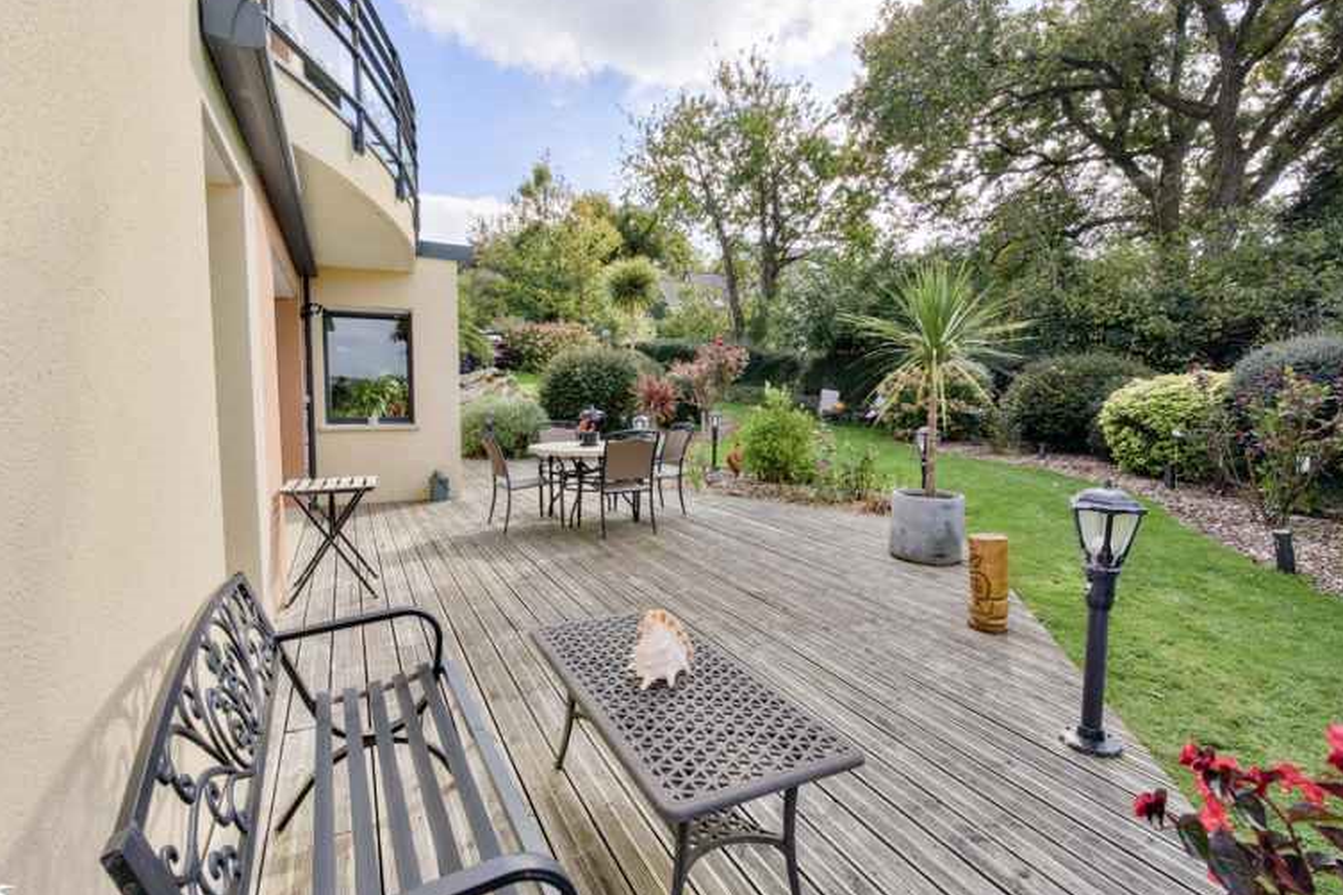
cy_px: 450
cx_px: 637
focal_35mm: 17
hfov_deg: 93.2
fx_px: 634
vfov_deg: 70.4
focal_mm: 16
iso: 800
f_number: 8
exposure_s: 1/4000
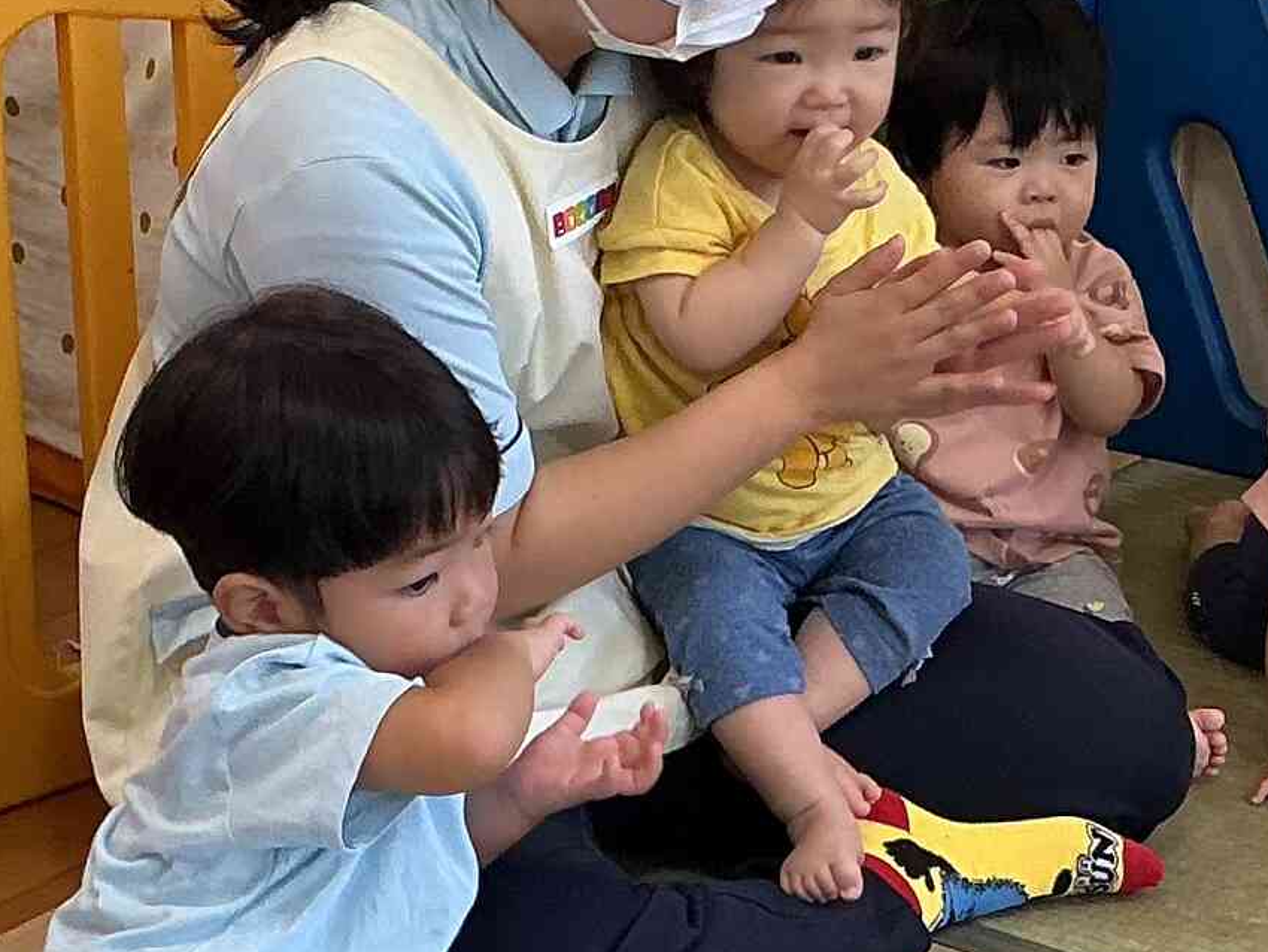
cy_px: 768
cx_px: 659
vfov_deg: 13.4
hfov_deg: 17.9
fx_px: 4030
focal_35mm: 110
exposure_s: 1/60
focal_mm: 3
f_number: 1.8
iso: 50
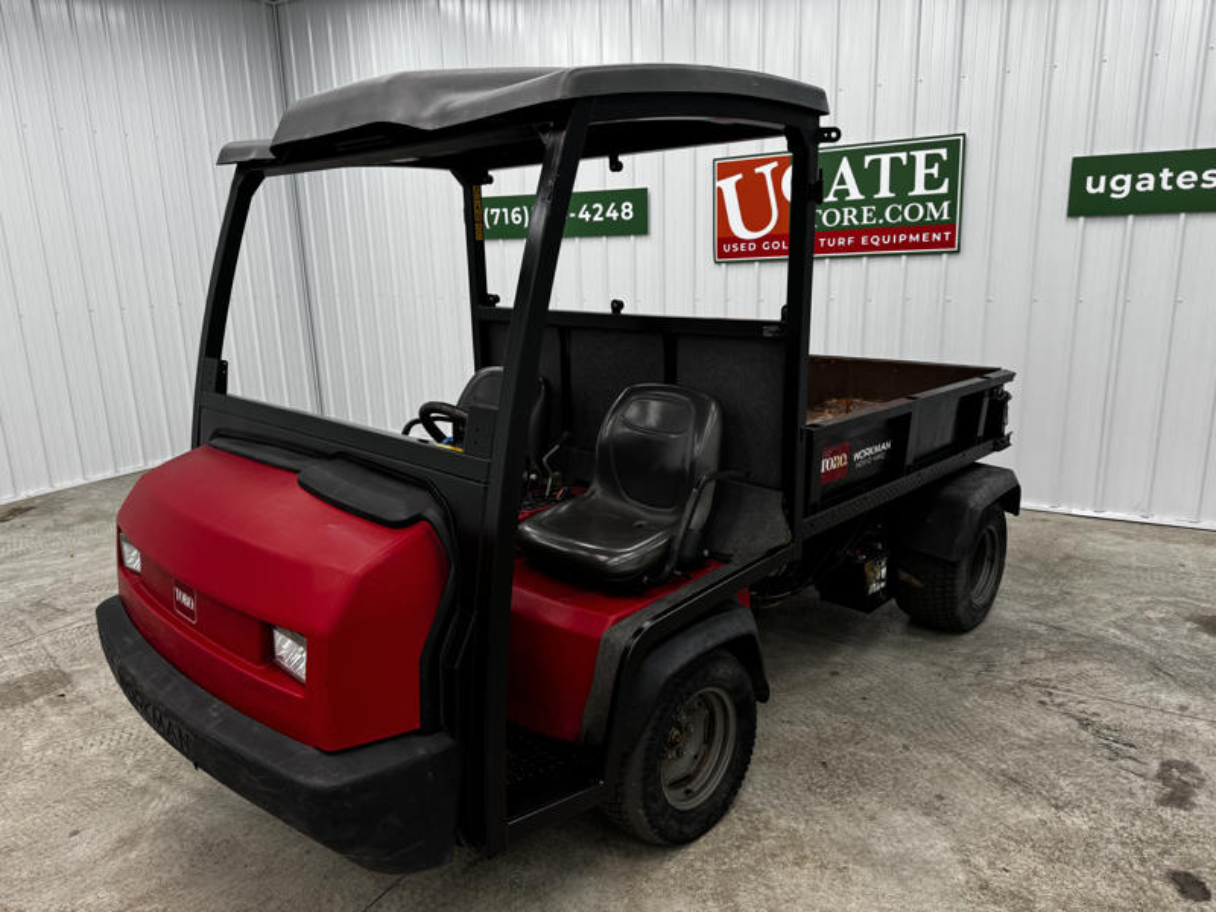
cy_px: 456
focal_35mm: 24
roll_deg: +0.9
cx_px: 608
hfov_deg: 71.6
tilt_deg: -15.4
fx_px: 843
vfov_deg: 56.8
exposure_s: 1/120
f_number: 1.78
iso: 100
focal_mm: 6.76
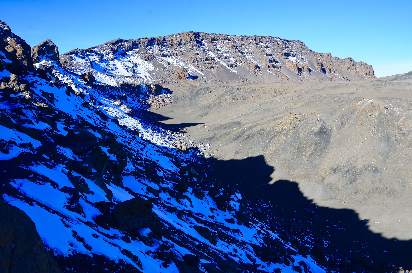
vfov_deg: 36.7
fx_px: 411
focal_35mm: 36
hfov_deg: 53.2
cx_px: 206
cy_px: 136
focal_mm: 24
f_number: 10
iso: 200
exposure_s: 1/250
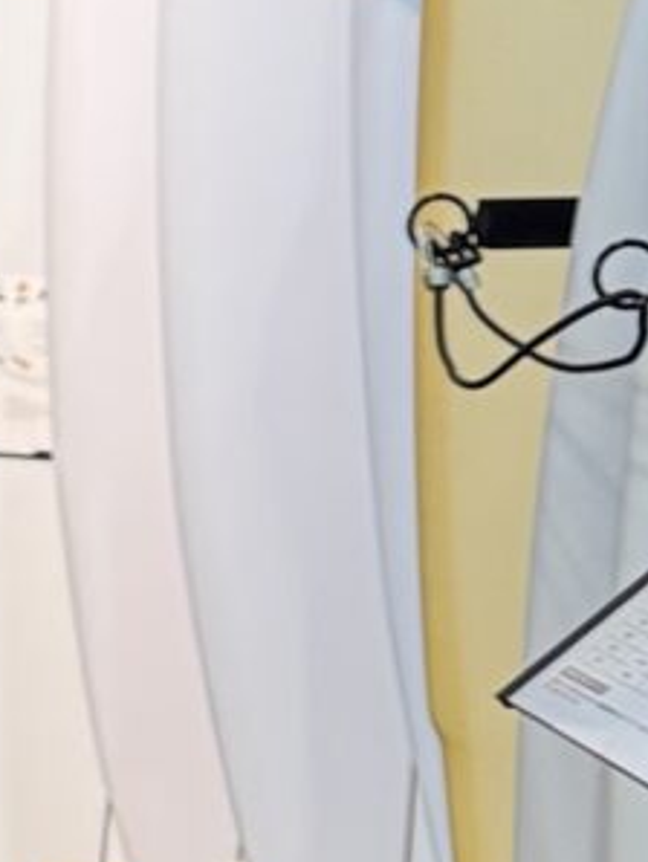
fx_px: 4013
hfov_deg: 7.8
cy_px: 364
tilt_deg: -7.0
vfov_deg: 12.3
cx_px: -1438
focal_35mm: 161
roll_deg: +0.0
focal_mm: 6.76
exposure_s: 1/60
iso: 100
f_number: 1.78
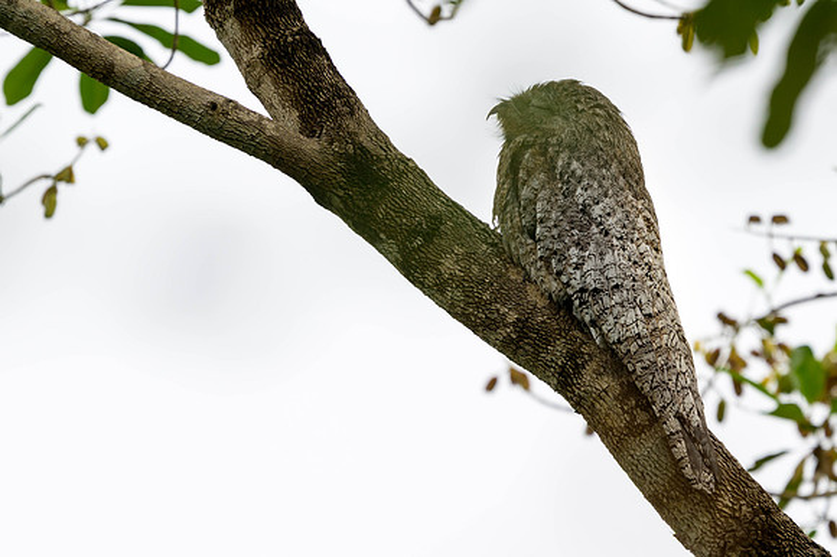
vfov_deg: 1.4
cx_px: 362
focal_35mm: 993
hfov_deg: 2.1
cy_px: 228
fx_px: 23065
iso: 360
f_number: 5.6
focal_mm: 560
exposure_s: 1/1000
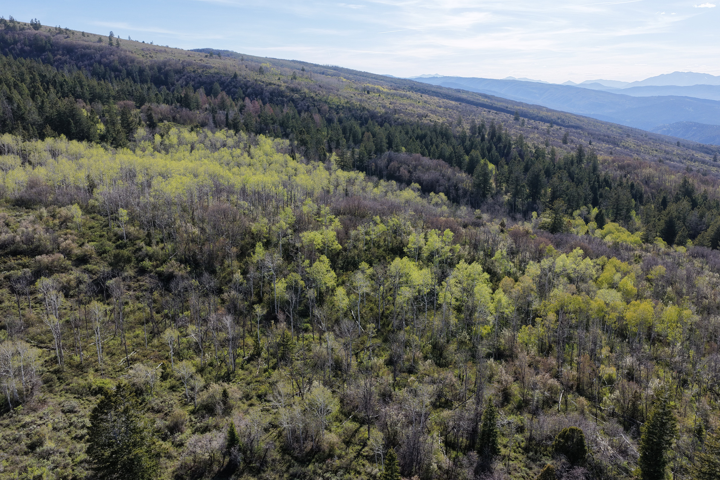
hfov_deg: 61.9
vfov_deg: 43.6
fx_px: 600
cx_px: 378
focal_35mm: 30
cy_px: 237
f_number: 2.8
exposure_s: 1/2500
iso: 400
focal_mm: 14.45
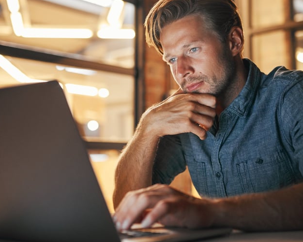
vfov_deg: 24.1
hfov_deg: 29.9
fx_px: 565
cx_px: 194
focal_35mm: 63
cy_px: 77
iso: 800
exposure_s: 1/80
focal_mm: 35
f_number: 1.8
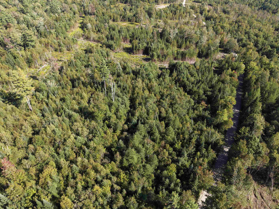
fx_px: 193
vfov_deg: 56.8
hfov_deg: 71.6
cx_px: 140
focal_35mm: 24
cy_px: 104
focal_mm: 8.67
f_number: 1.8
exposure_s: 1/1250
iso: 100
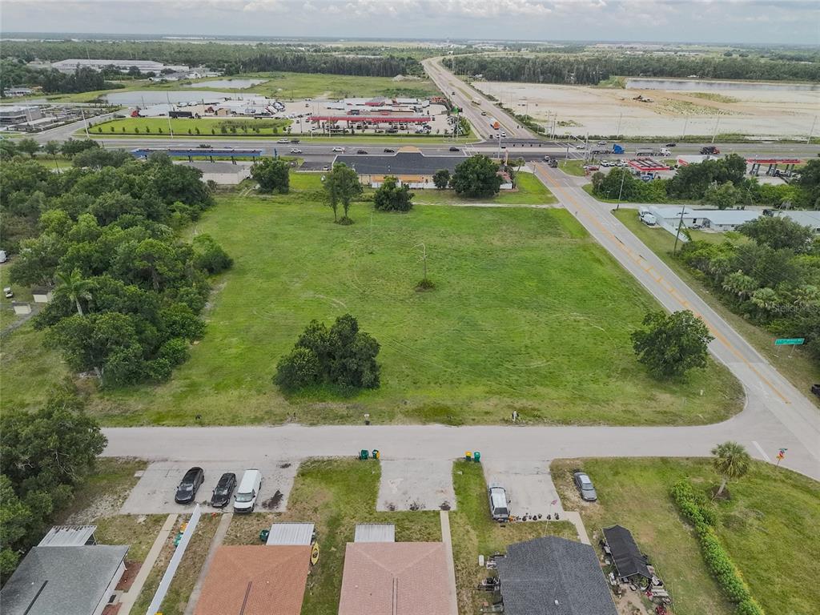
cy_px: 308
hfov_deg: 71.6
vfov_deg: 56.8
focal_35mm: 24
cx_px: 410
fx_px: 569
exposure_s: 1/8000
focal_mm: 8.67
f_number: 1.8
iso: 800
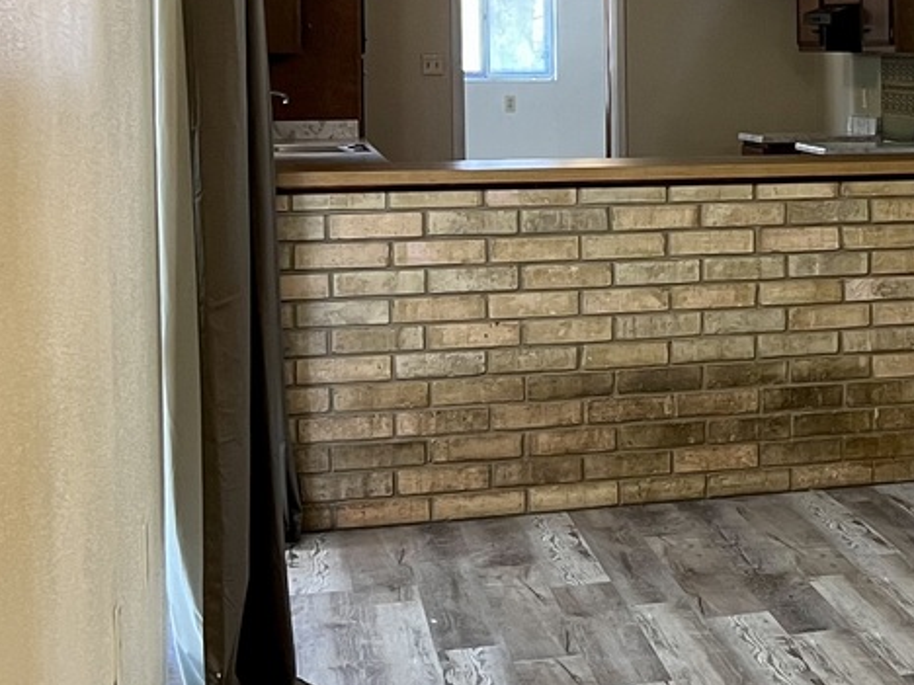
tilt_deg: -4.1
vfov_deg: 18.3
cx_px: 1111
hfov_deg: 22.4
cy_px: 152
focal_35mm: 80
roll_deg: -0.3
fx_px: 2112
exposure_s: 1/60
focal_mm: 5.7
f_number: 1.5
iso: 200
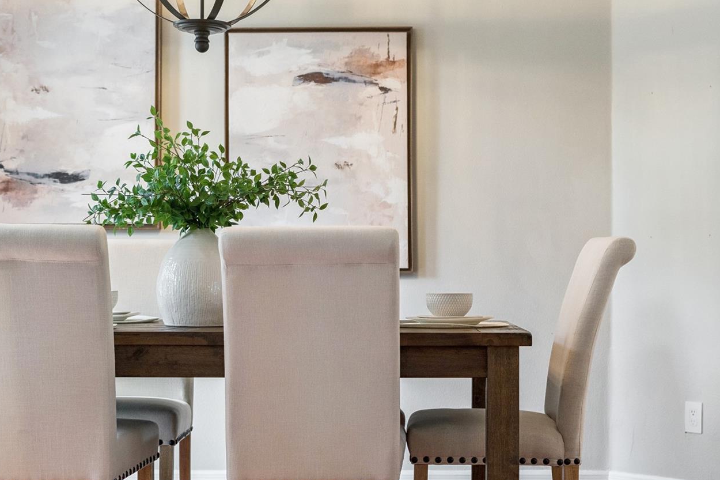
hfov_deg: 31.3
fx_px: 1280
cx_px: 435
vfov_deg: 21.2
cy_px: 270
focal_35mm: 64
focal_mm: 50
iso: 1600
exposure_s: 1/125
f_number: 3.5
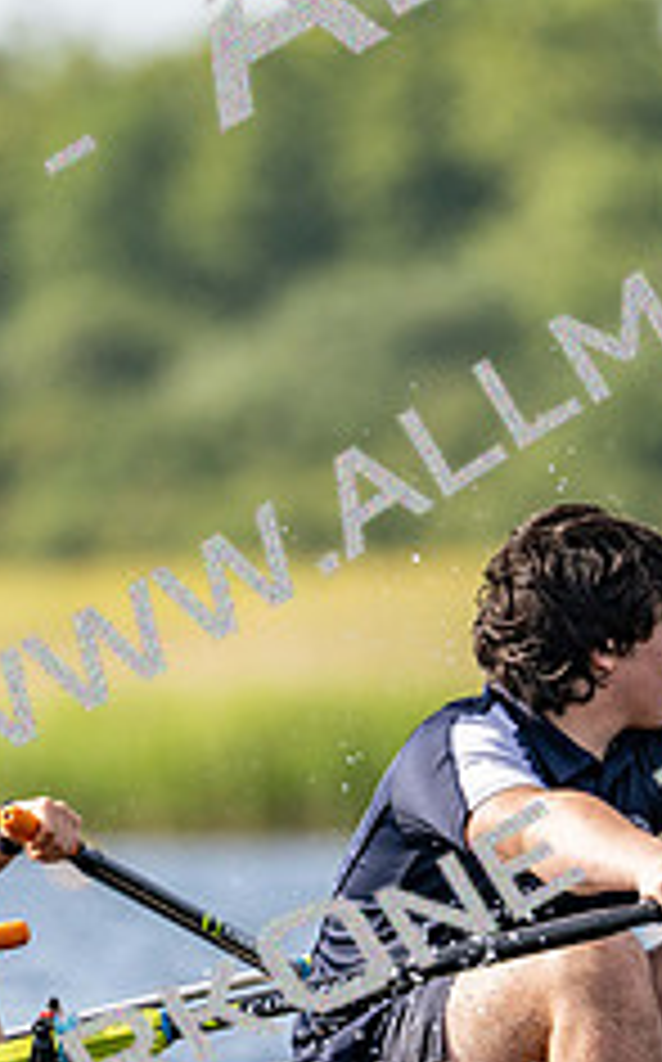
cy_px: 790
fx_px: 29053
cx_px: 450
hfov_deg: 1.3
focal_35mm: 1004
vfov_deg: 2.1
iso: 450
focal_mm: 400
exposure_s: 1/2500
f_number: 4.5
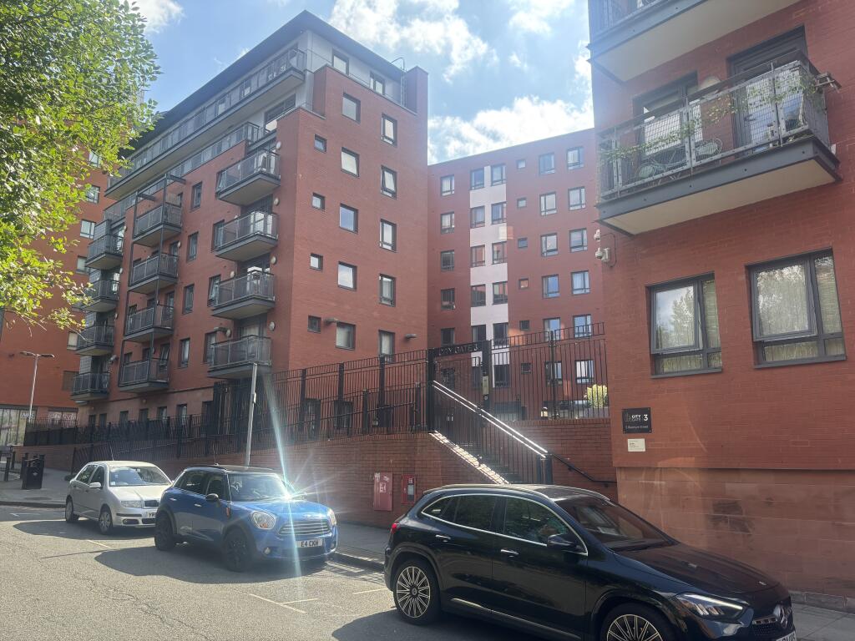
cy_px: 320
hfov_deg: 67.3
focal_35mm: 26
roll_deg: -0.2
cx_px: 428
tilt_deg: +11.7
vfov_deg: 53.1
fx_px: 642
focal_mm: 5.96
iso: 50
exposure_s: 1/837
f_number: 1.6
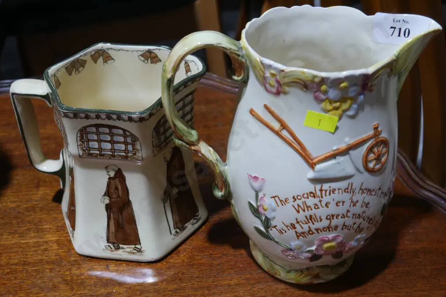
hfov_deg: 38.9
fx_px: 632
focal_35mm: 51
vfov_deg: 26.5
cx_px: 219
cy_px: 152
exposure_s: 1/60
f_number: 5.2
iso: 400
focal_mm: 24
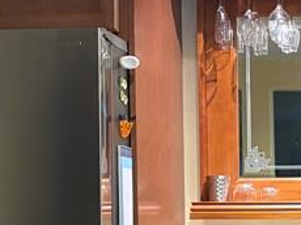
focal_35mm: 116
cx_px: 391
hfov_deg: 16.1
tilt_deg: +0.1
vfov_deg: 12.6
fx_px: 1008
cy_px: 217
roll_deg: +2.2
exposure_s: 1/40
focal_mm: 5.96
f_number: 1.6
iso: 500
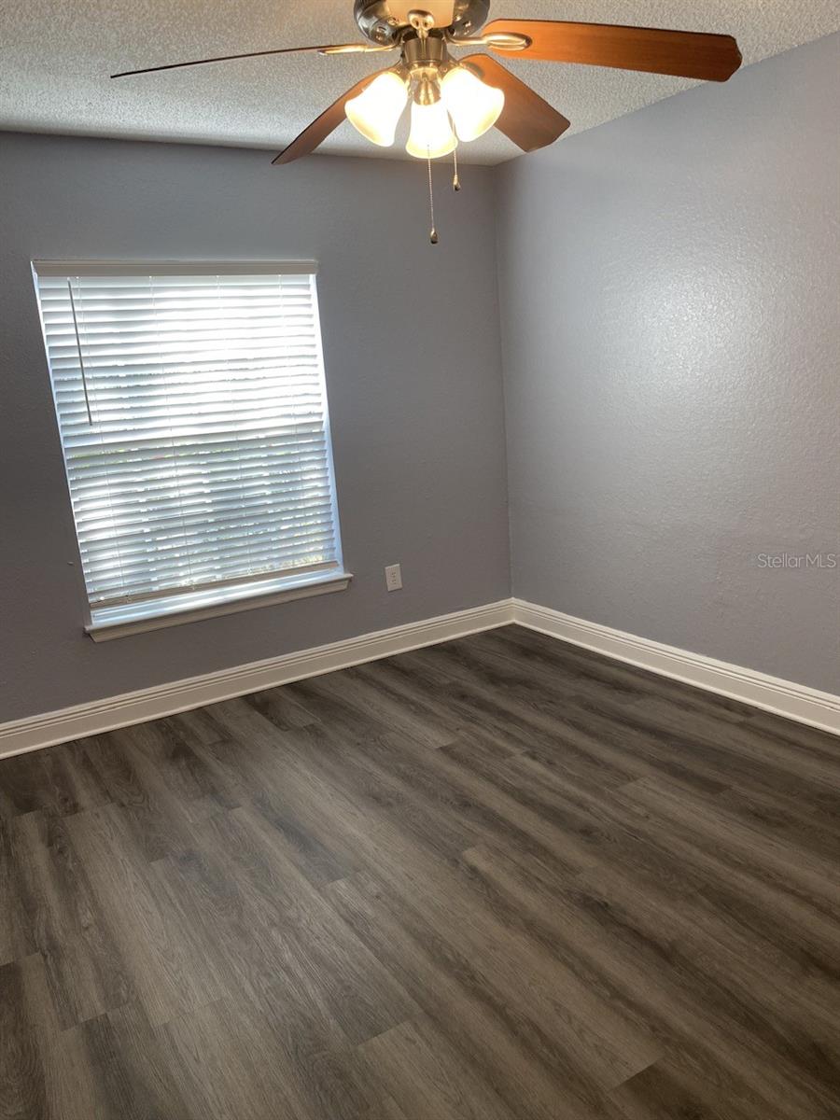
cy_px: 560
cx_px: 420
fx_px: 841
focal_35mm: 26
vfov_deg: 67.3
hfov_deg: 53.1
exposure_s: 1/120
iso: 80
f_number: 1.8
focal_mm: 4.25
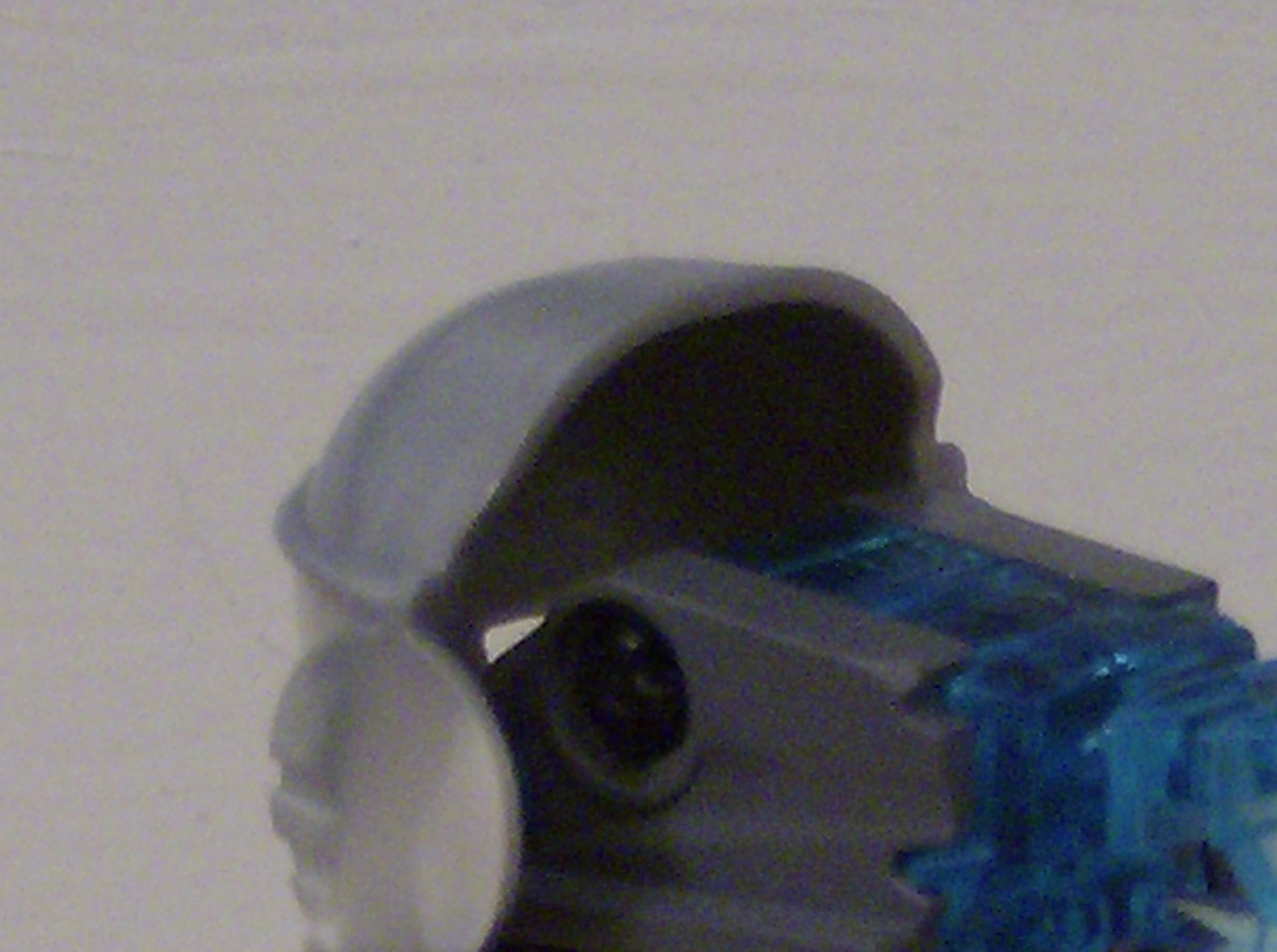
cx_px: 1082
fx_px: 10896
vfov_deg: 5.0
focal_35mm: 296
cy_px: 1556
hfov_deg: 6.7
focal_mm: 11.6
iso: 200
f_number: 3.7
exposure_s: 1/7.51
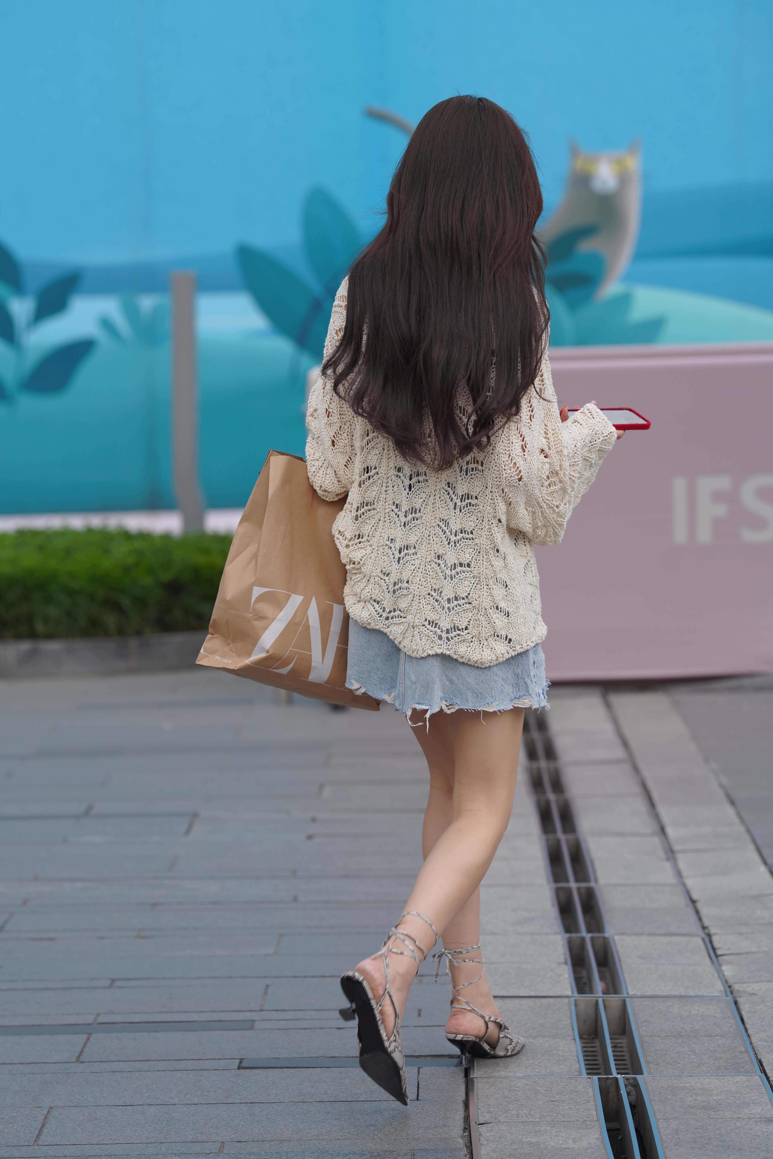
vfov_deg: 15.2
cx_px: 386
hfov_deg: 10.2
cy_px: 580
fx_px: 4348
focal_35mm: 135
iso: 500
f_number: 4.5
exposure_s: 1/500
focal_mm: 135
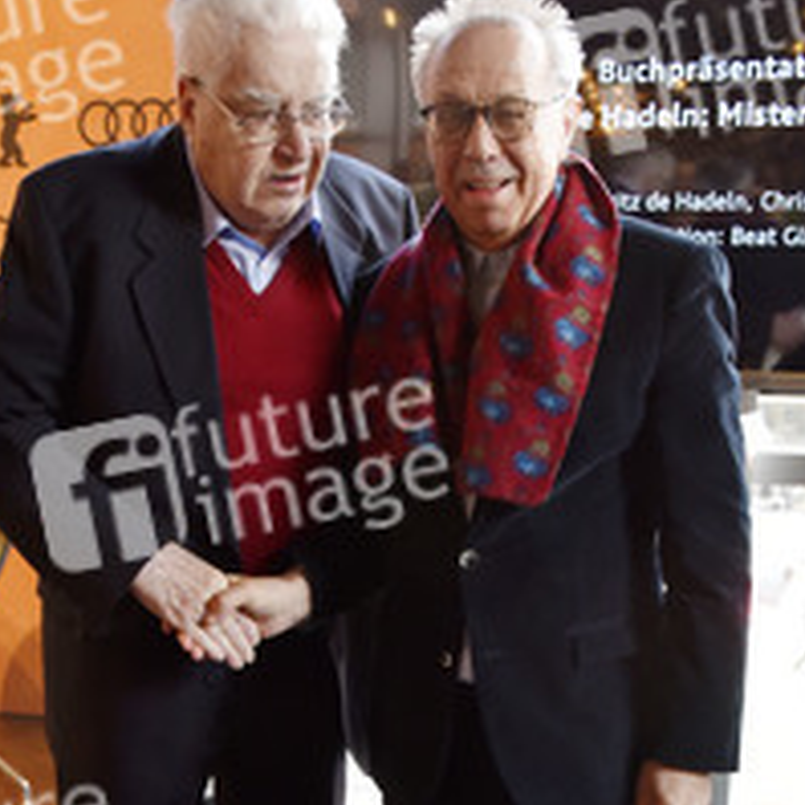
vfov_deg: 27.8
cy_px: 679
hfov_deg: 28.6
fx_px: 1579
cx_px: 358
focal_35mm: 60
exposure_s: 1/125
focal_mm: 35
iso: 1000
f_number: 5.6
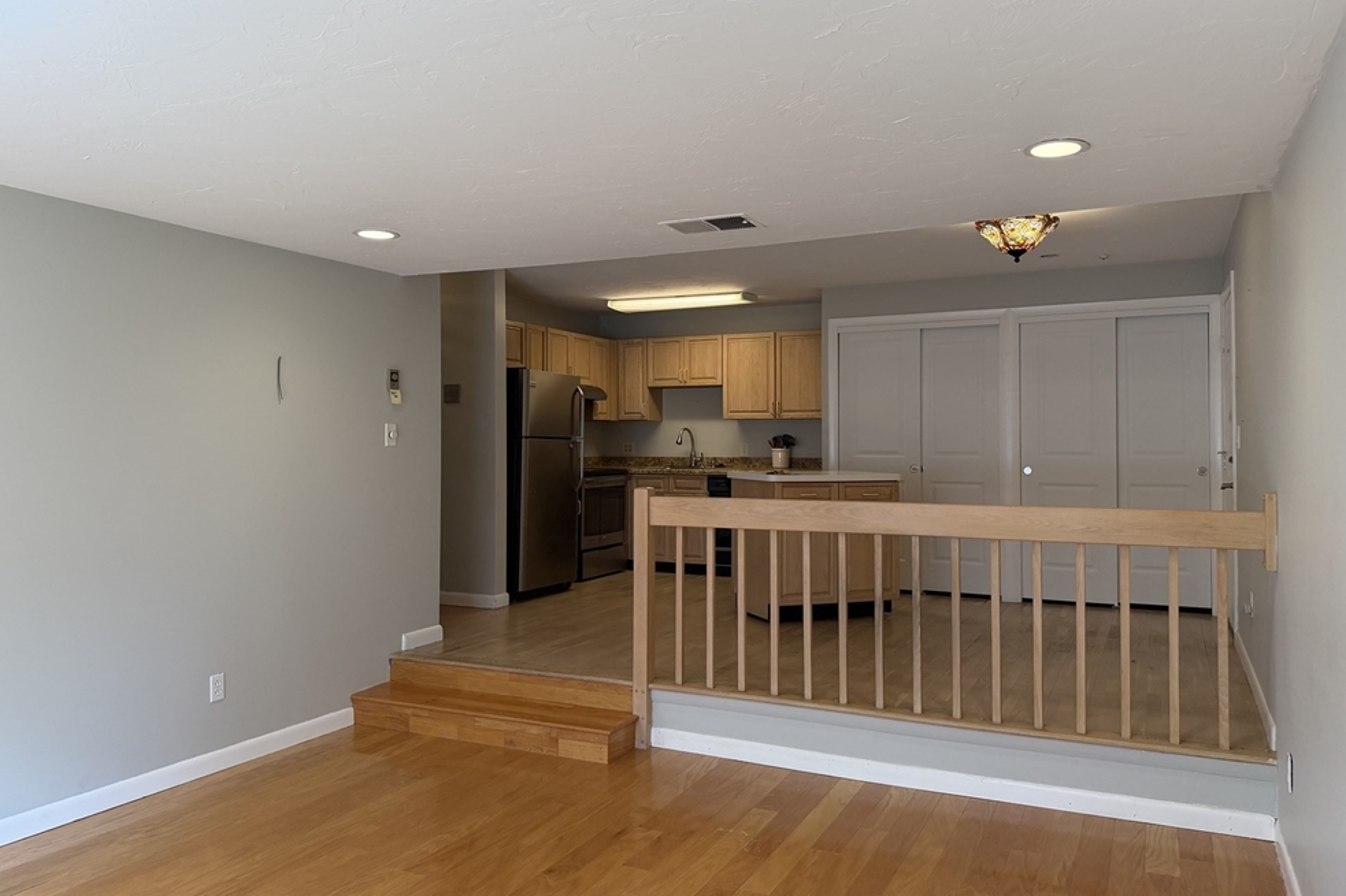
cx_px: 679
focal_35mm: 26
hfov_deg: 69.4
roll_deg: +0.9
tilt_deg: +1.2
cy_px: 431
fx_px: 972
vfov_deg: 49.5
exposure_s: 1/195
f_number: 1.78
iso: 200
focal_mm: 6.76
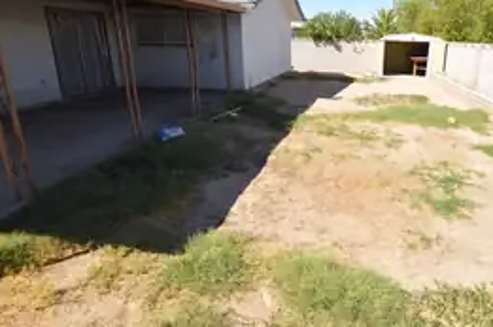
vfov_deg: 54.8
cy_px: 147
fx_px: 314
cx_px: 336
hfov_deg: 73.4
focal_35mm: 23
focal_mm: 10
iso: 100
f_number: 7.1
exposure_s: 1/200
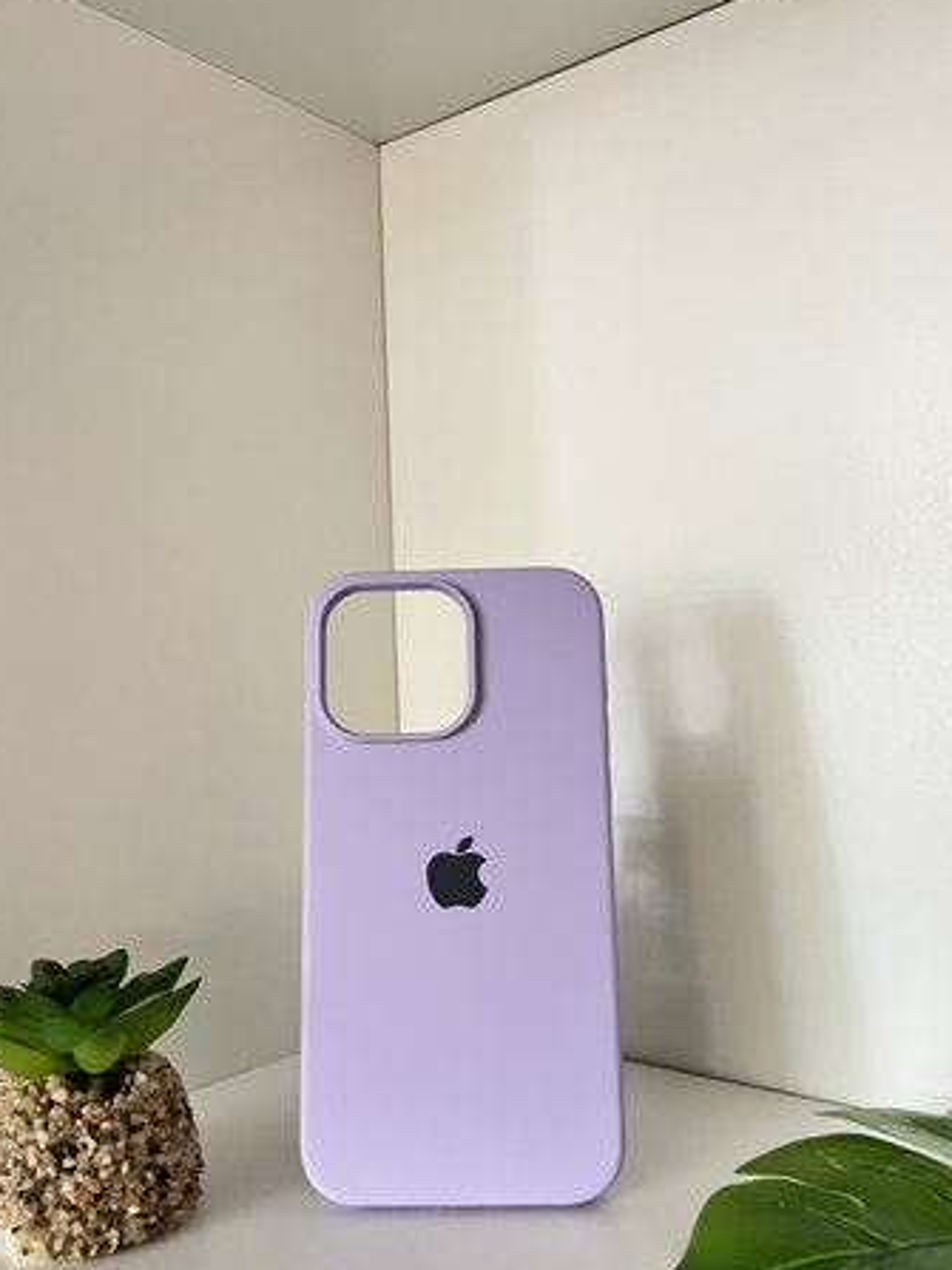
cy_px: 737
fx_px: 1137
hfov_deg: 45.4
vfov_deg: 58.1
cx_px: 460
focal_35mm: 31
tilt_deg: -4.4
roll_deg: +3.2
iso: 500
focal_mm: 5.7
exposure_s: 1/60
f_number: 1.5
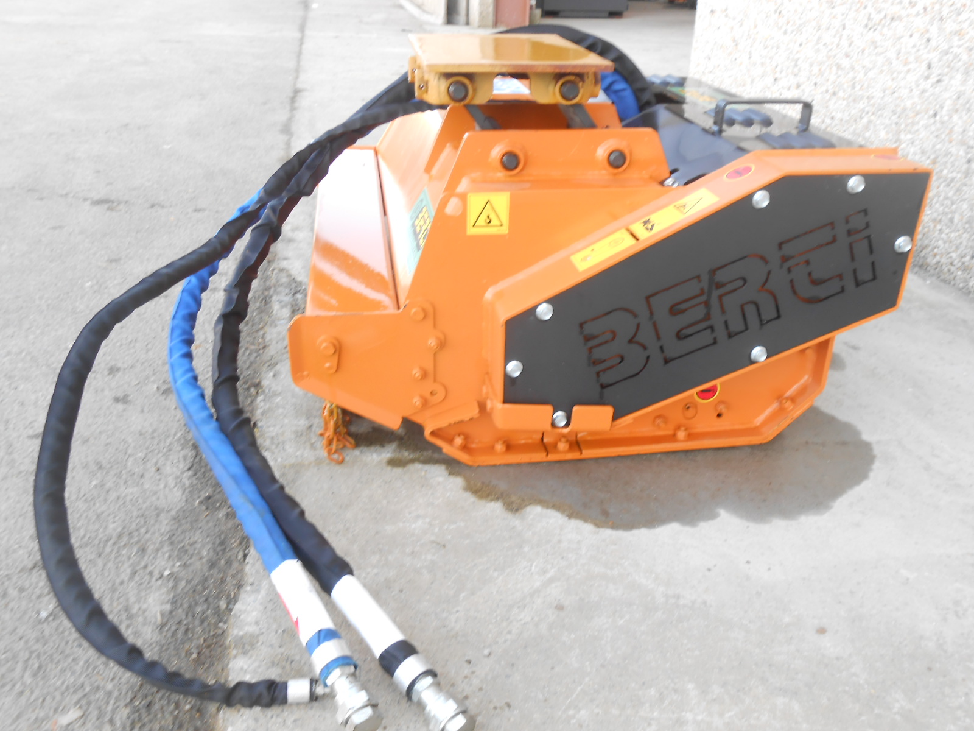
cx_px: 487
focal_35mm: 30
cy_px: 366
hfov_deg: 60.0
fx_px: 844
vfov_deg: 46.8
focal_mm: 5.3
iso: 80
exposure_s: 1/30
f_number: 3.8
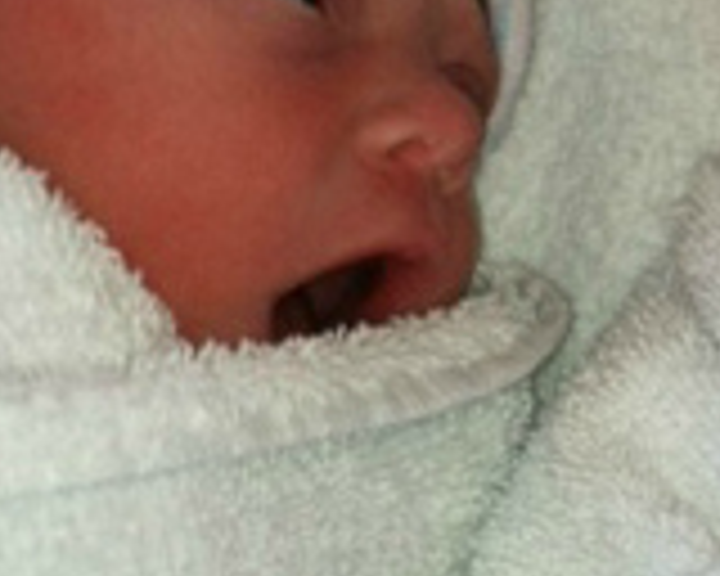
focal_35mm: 102
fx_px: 2174
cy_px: 178
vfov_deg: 15.1
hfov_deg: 18.6
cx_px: 608
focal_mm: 3.85
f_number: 2.8
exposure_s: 1/63
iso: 80
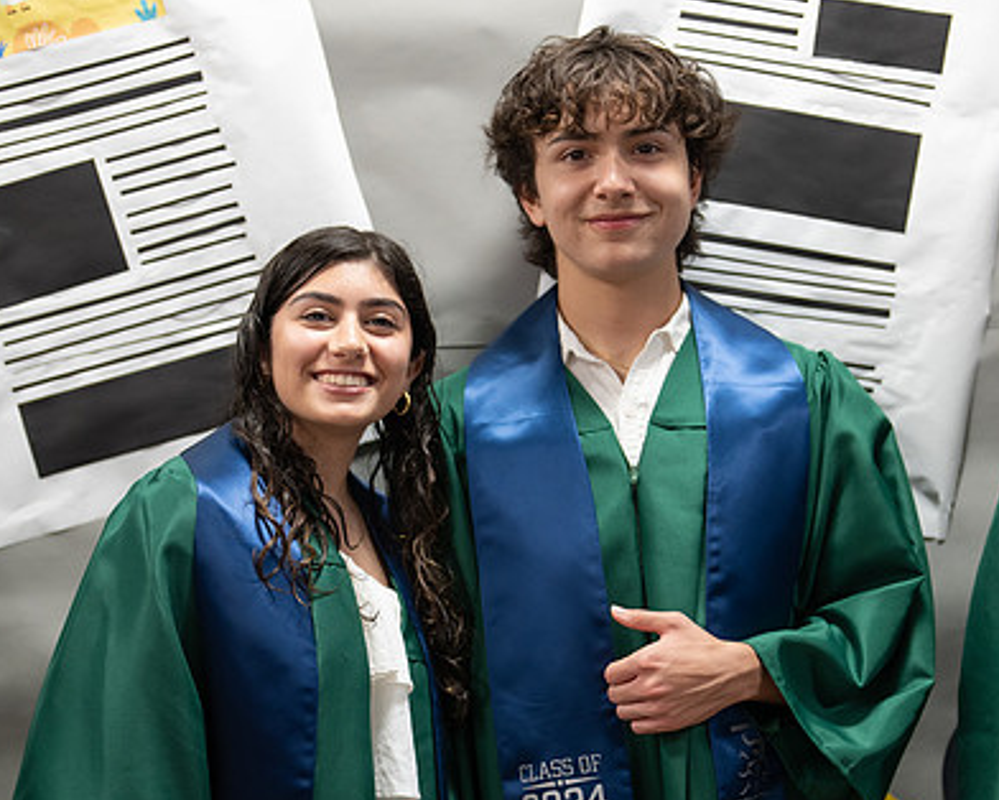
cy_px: 558
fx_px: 2485
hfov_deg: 22.7
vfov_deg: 18.2
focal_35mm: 84
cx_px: 543
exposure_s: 1/320
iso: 500
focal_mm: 50
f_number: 1.2
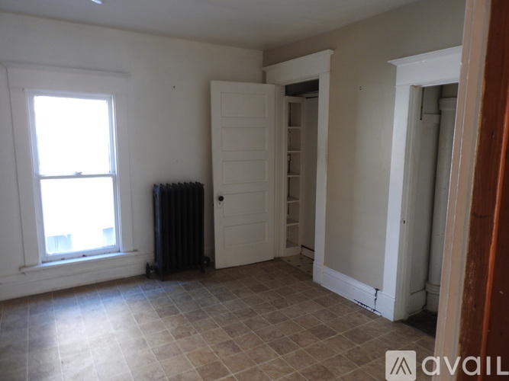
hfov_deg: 71.6
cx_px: 254
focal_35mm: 24
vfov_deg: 56.8
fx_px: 353
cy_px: 190
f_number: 3.3
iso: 140
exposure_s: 1/30
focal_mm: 4.3
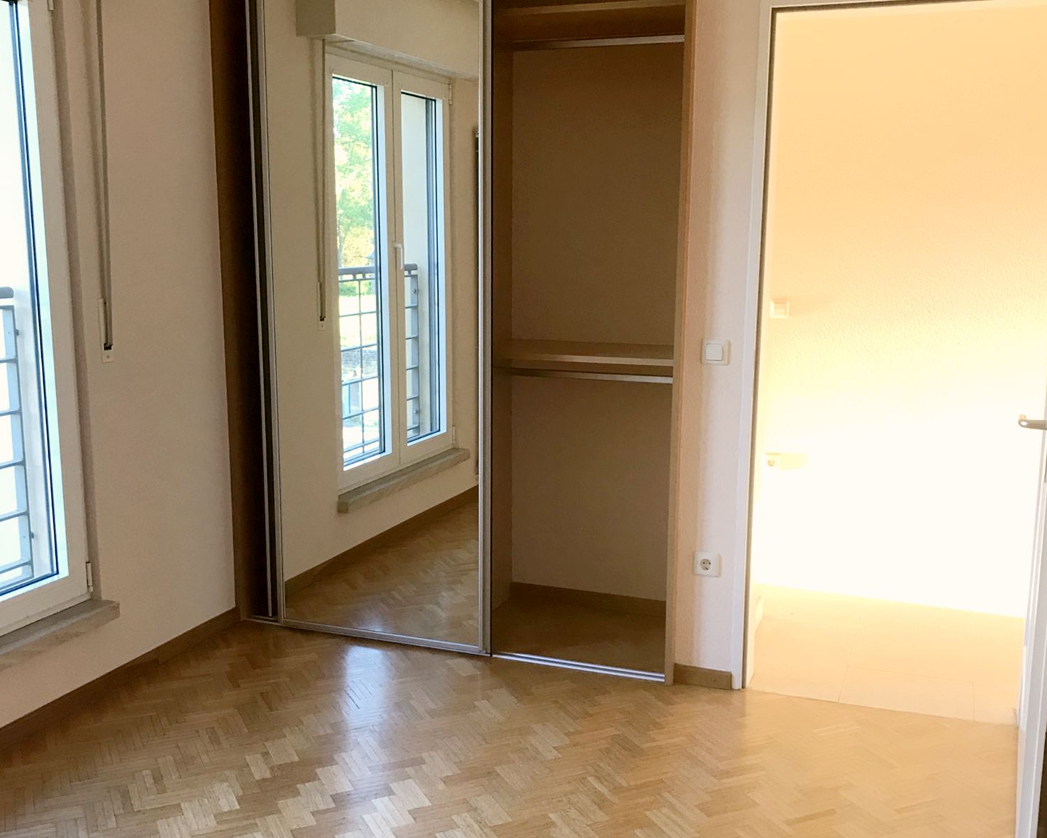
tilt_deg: -9.8
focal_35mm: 37
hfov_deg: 49.1
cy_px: 459
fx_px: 1147
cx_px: 527
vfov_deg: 40.1
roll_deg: +0.2
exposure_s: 1/33
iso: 32
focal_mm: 3.99
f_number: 1.8
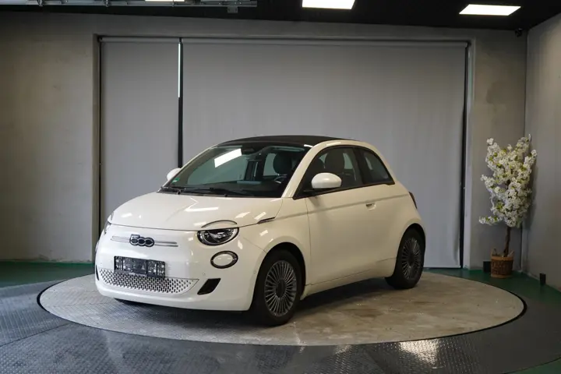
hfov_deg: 38.2
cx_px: 280
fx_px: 810
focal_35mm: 52
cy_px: 187
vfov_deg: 26.0
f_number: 5
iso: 1000
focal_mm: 52
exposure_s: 1/160
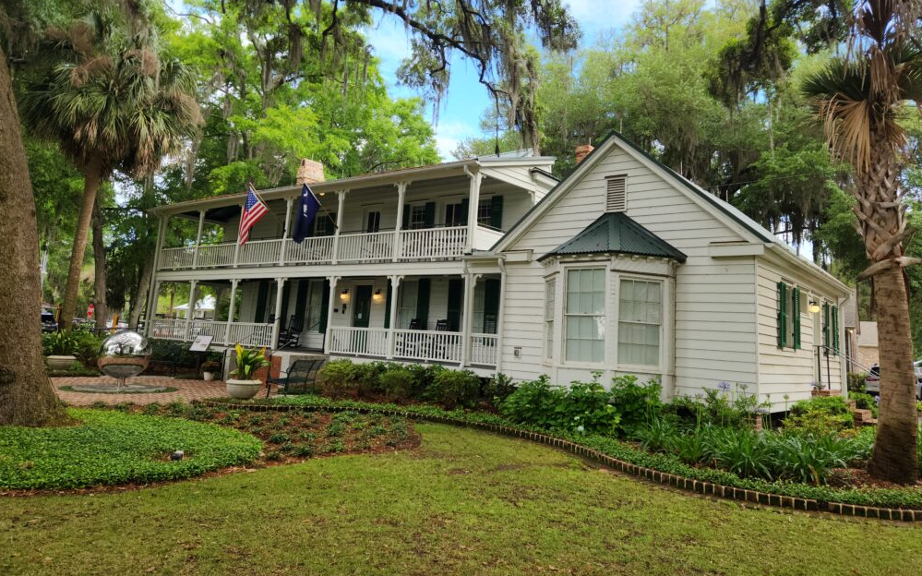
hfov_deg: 72.6
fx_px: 628
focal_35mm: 25
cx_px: 463
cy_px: 223
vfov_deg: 48.9
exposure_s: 1/310
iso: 20
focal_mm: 5.4
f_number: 1.8
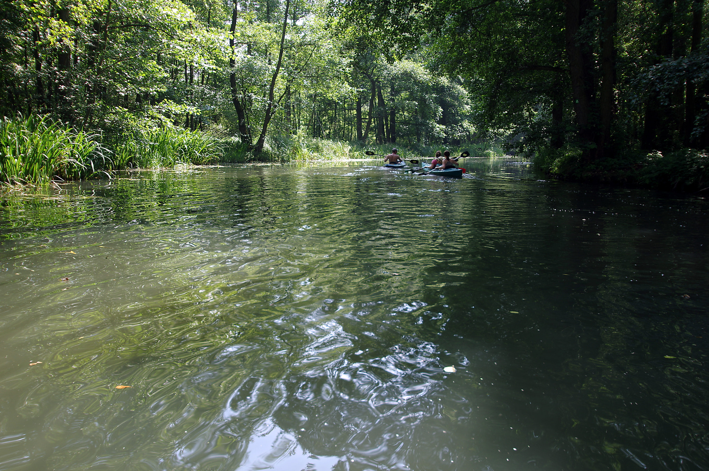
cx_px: 354
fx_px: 708
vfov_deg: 36.8
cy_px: 236
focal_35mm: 36
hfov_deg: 53.2
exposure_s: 1/80
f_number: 5.6
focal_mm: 24
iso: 100
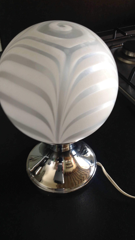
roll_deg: +1.1
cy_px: 119
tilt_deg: -43.0
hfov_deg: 30.4
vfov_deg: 51.6
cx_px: 74
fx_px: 248
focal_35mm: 39
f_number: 2.4
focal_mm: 4.28
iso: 64
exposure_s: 1/15
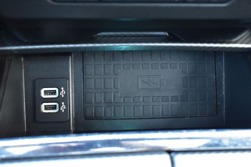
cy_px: 84
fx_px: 314
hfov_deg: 43.6
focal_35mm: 45
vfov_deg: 29.8
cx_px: 126
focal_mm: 30
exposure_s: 1/15
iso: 1400
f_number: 6.3
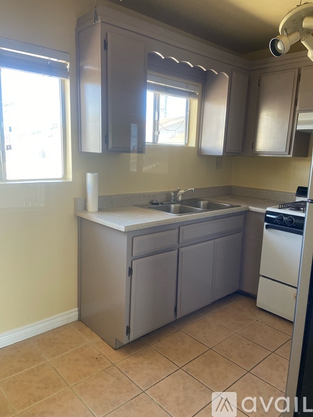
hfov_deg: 53.0
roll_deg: -1.5
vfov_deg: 67.3
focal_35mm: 26
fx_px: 314
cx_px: 156
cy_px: 208
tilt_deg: -9.3
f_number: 1.8
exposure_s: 1/121
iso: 125
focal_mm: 4.25
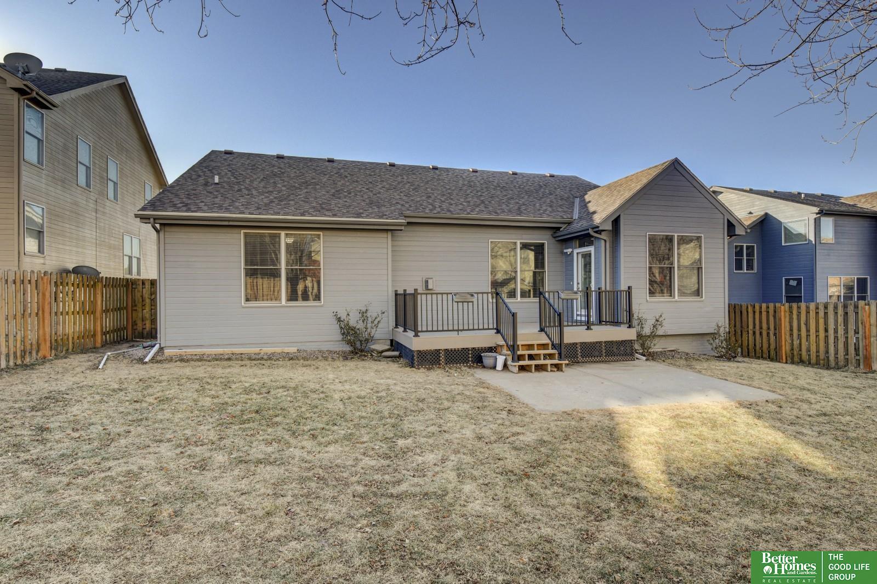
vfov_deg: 67.4
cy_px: 292
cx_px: 438
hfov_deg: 90.0
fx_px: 438
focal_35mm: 18
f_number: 8
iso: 400
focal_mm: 12
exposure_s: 1/160
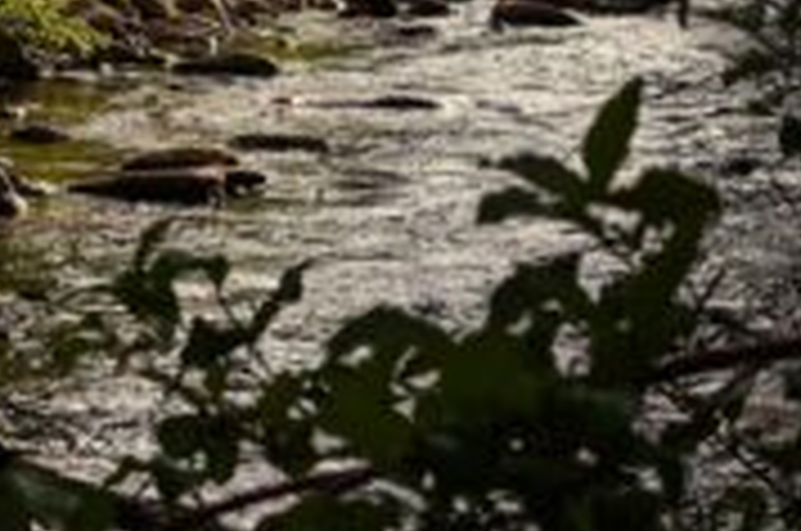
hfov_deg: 16.9
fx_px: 2621
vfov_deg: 11.3
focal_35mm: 118
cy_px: -142
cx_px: -58
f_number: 5.6
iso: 160
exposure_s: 1/500
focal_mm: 27
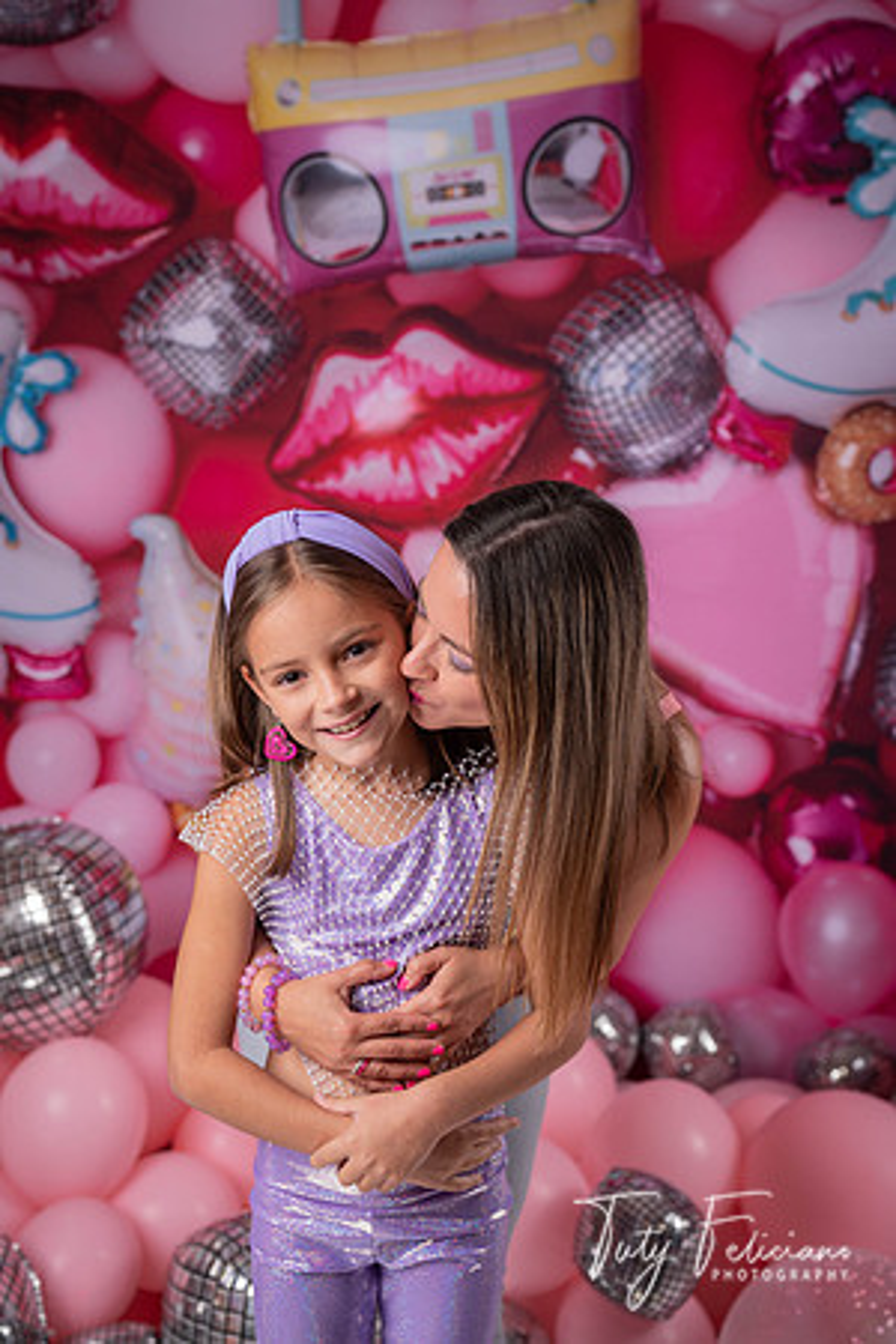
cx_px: 448
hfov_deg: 30.5
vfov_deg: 44.5
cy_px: 672
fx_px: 1643
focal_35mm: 44
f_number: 3.5
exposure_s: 1/100
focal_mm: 44
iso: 80
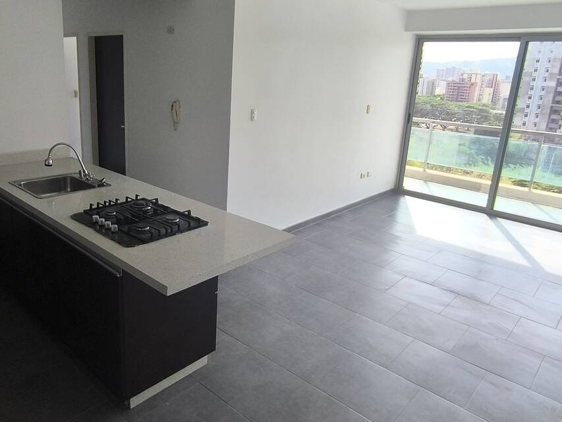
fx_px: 438
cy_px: 193
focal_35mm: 27
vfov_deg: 51.3
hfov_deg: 64.9
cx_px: 232
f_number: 2.2
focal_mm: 1.65
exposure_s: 1/303
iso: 50
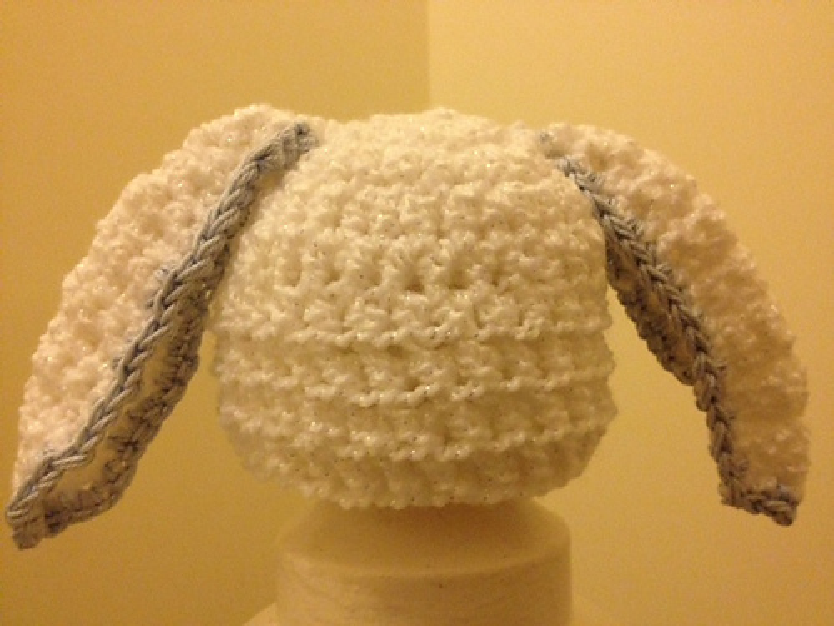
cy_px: 313
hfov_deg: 52.6
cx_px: 417
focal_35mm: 35
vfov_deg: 40.7
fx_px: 843
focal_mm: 4.28
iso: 400
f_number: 2.4
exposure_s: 1/17
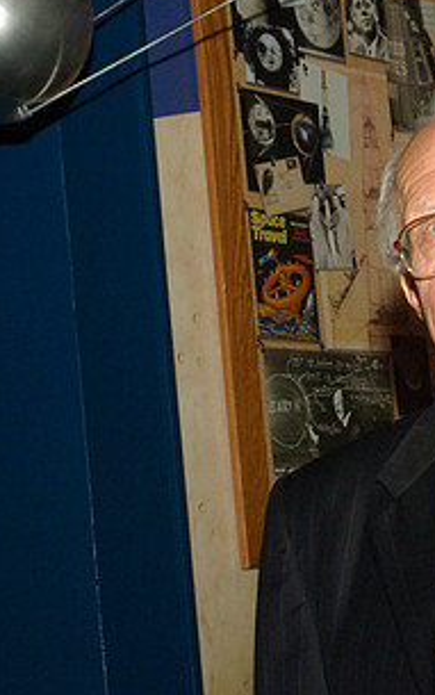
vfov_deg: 17.1
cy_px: 263
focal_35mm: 122
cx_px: 435
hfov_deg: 10.7
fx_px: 2311
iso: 1600
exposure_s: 1/125
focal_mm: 42
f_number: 16
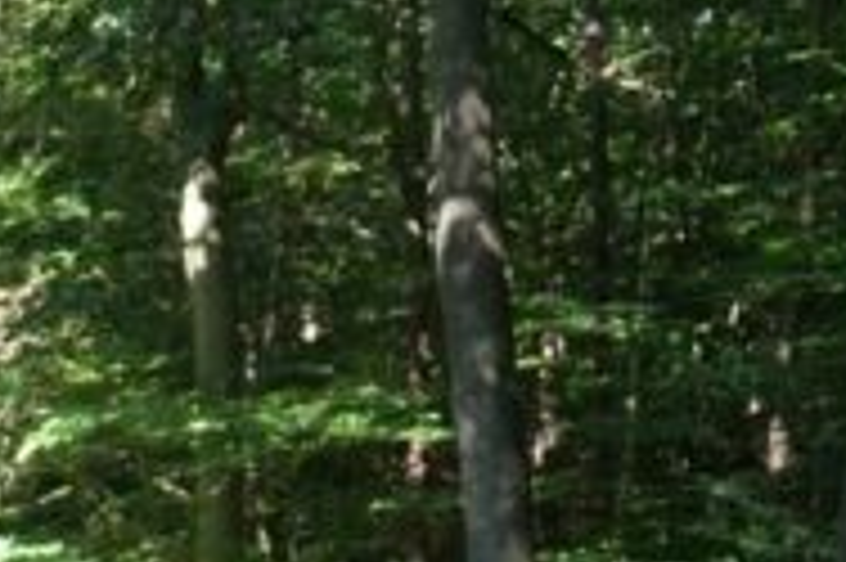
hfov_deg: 10.0
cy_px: 1023
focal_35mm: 180
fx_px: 4226
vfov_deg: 7.4
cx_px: -1179
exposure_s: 1/160
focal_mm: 33
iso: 500
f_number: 4
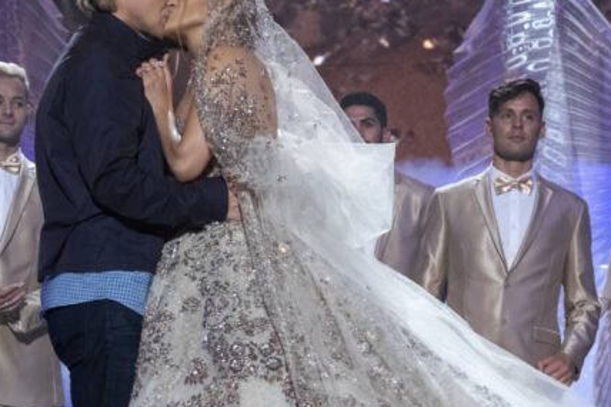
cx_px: 186
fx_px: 3393
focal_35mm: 200
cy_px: 301
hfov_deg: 10.3
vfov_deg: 6.9
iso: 2500
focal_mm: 71.5
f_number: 5
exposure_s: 1/250
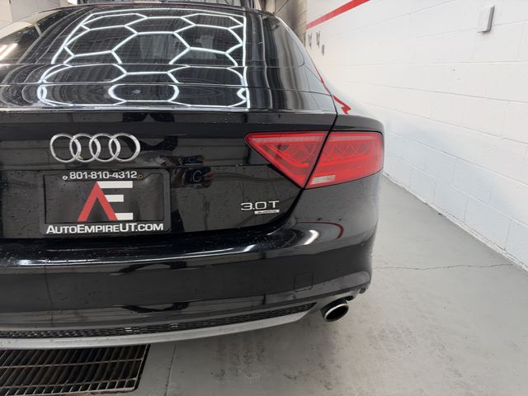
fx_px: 366
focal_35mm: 24
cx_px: 264
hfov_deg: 71.6
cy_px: 198
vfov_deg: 56.8
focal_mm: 6.93
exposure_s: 1/120
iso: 250
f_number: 1.8
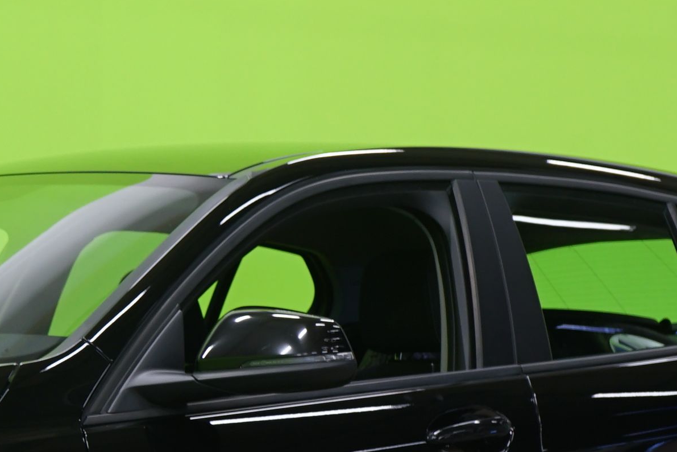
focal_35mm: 162
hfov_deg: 12.5
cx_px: 3
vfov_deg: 8.4
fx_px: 3046
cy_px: 434
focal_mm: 49
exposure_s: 1/8
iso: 400
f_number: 4.5
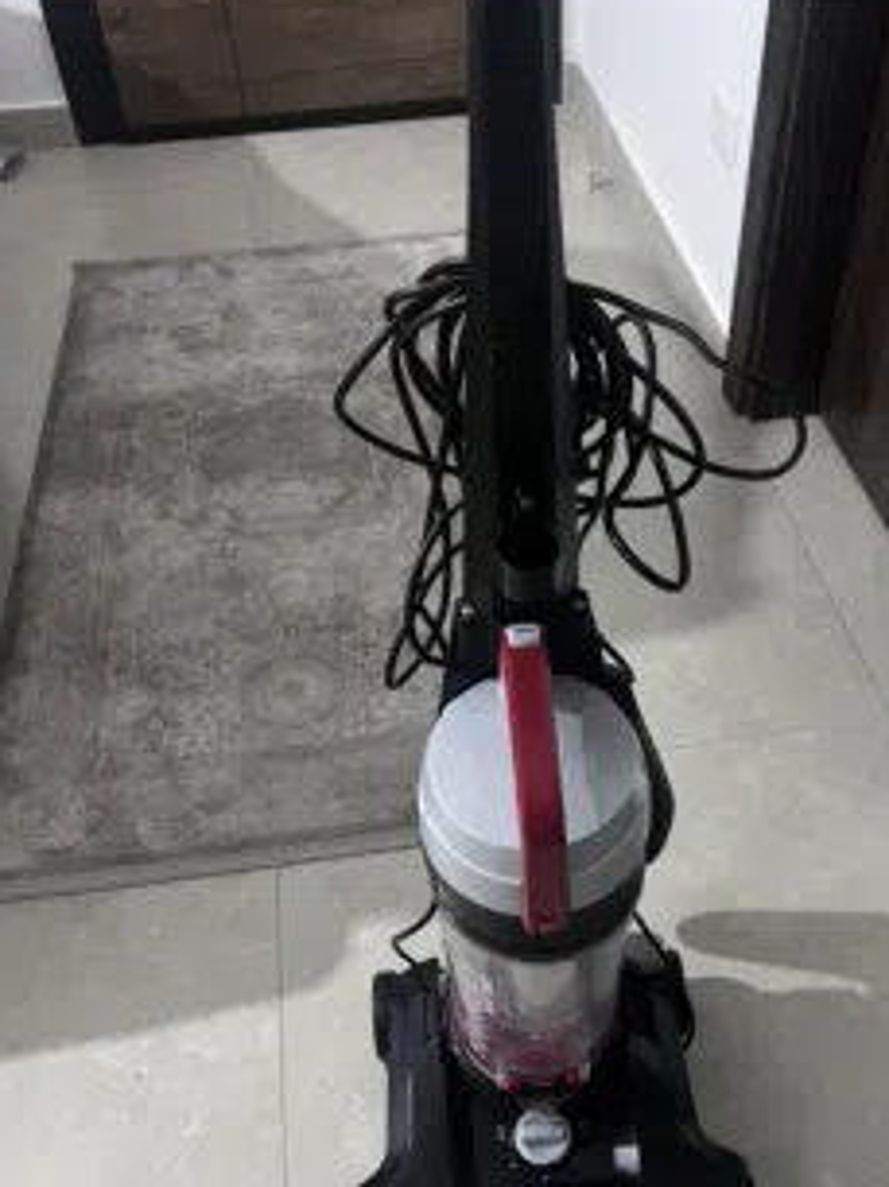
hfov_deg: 41.6
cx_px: 512
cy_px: 690
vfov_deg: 53.7
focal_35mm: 34
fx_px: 1166
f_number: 1.5
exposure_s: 1/40
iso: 640
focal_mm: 5.7
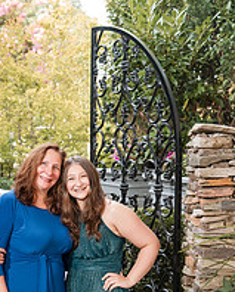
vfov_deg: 23.1
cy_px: 240
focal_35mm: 81
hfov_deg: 18.7
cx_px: 25
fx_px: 703
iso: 1250
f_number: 4
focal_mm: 38
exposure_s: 1/250
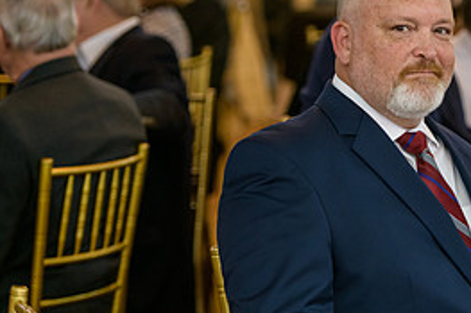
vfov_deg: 5.9
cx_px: 485
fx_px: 3033
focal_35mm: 232
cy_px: 119
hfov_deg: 8.8
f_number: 3.2
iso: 400
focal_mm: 105
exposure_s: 1/125
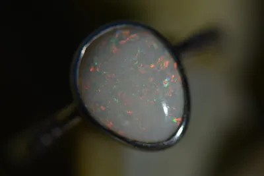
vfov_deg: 8.7
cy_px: 88
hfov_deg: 13.0
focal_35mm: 158
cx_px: 132
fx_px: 1155
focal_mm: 105
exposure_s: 1/2500
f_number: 5.6
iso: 100
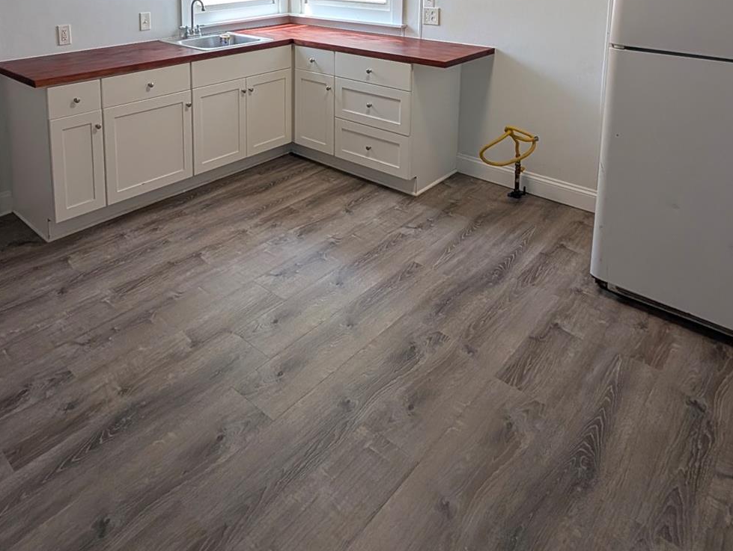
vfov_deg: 47.5
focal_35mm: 25
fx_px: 530
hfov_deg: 68.3
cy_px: 25
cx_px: 279
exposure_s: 1/120
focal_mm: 2.02
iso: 73
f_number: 1.7
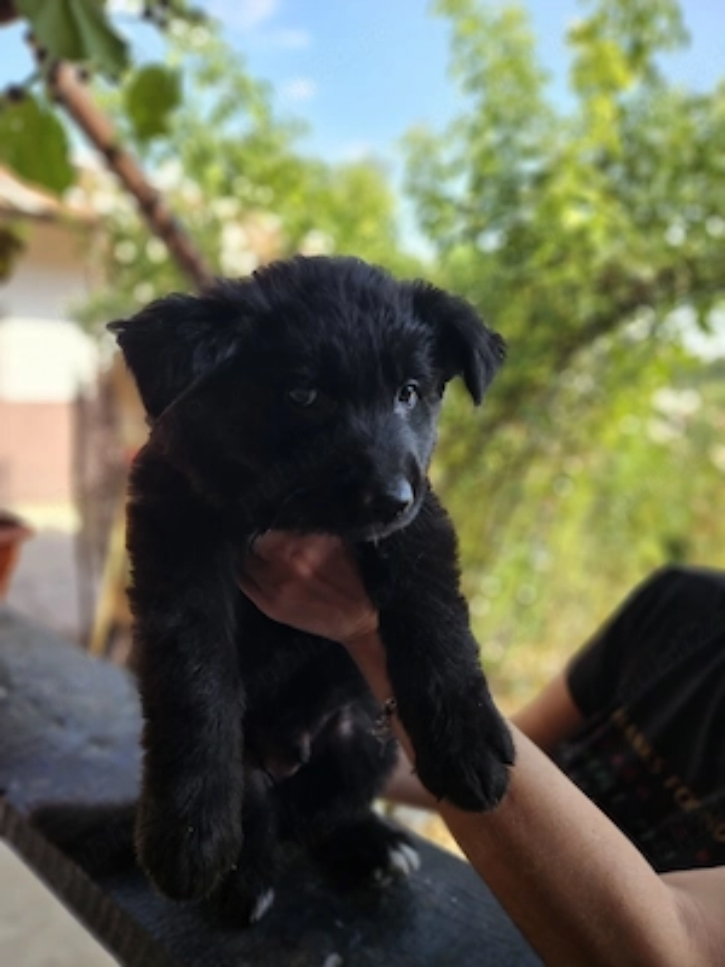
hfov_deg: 58.9
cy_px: 484
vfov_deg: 73.9
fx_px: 642
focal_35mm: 23
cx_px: 362
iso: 25
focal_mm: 5.4
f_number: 1.8
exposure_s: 1/294
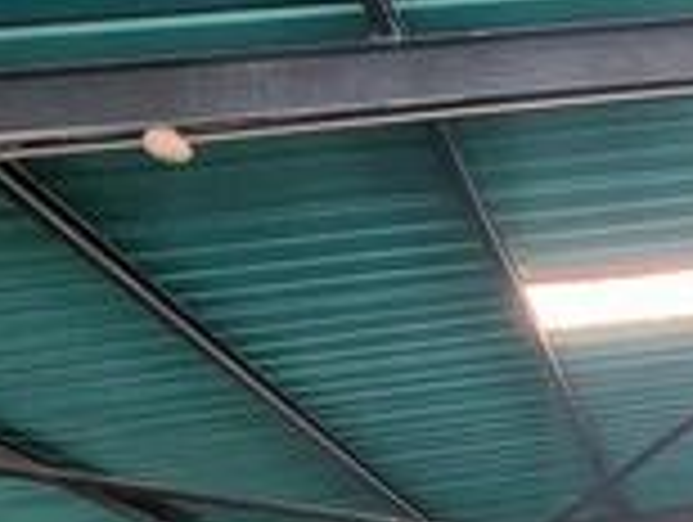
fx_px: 1083
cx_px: 968
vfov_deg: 21.8
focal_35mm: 54
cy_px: 819
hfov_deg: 27.6
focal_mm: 1.74
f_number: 2.2
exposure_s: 1/40
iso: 160
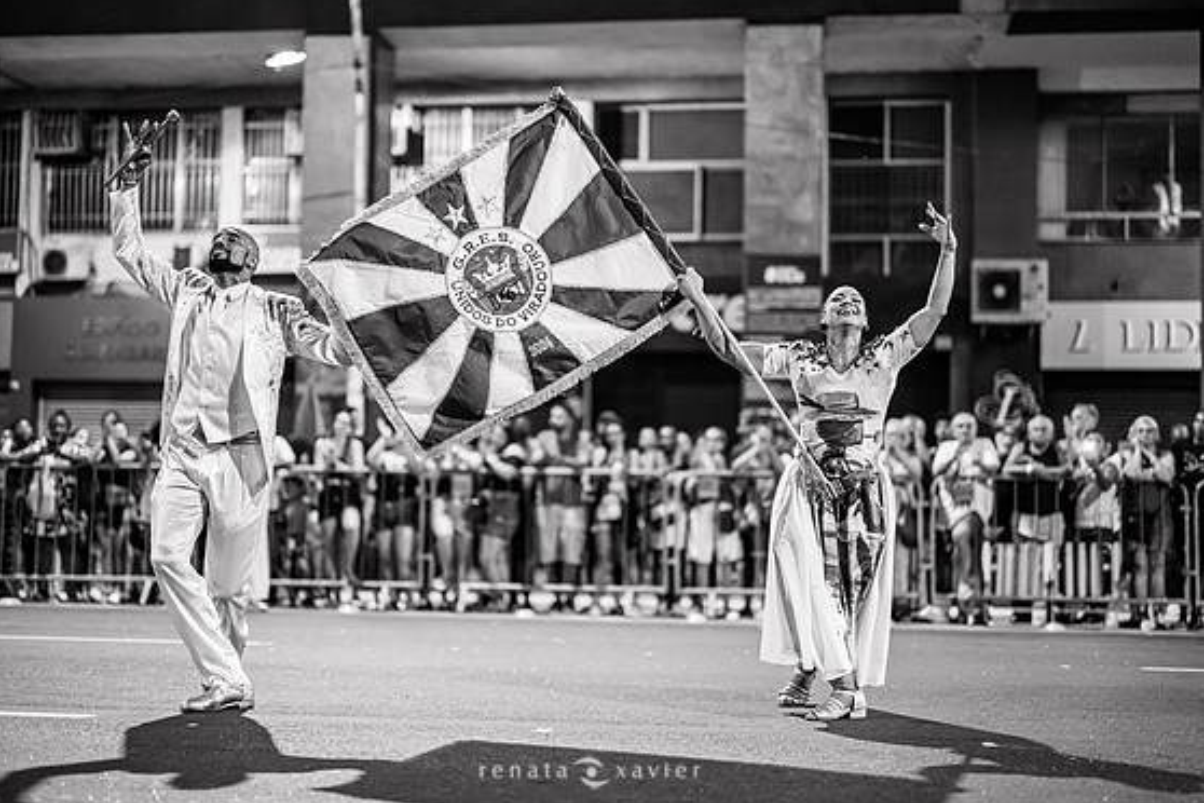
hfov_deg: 38.2
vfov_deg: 26.0
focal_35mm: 52
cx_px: 587
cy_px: 392
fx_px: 1739
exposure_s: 1/320
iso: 2000
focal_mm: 50
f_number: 1.2
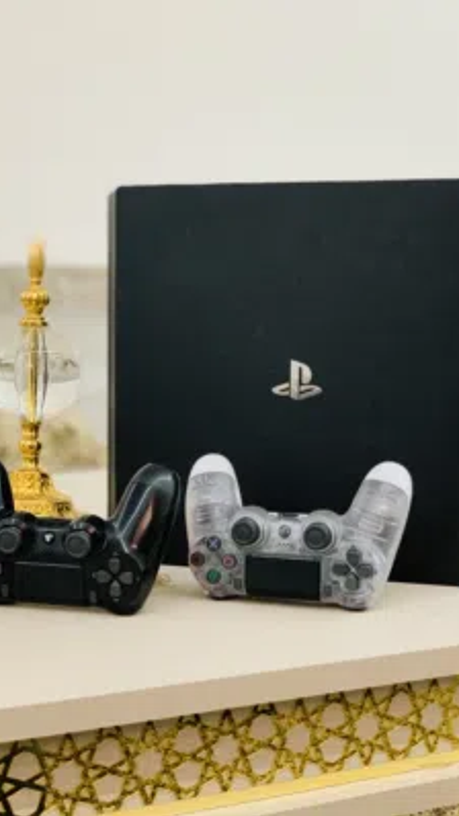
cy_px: 408
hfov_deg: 21.1
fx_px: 1233
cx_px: 240
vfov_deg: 36.6
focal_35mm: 57
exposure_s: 1/50
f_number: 2.4
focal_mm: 6
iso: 320
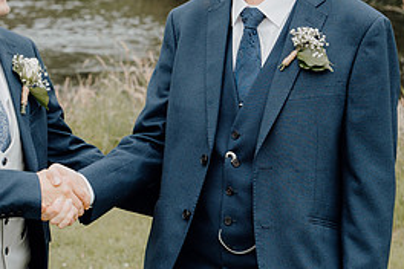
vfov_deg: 12.2
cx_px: 99
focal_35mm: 112
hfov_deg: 18.1
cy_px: 112
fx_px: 1257
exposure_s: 1/200
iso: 160
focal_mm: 51
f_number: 5
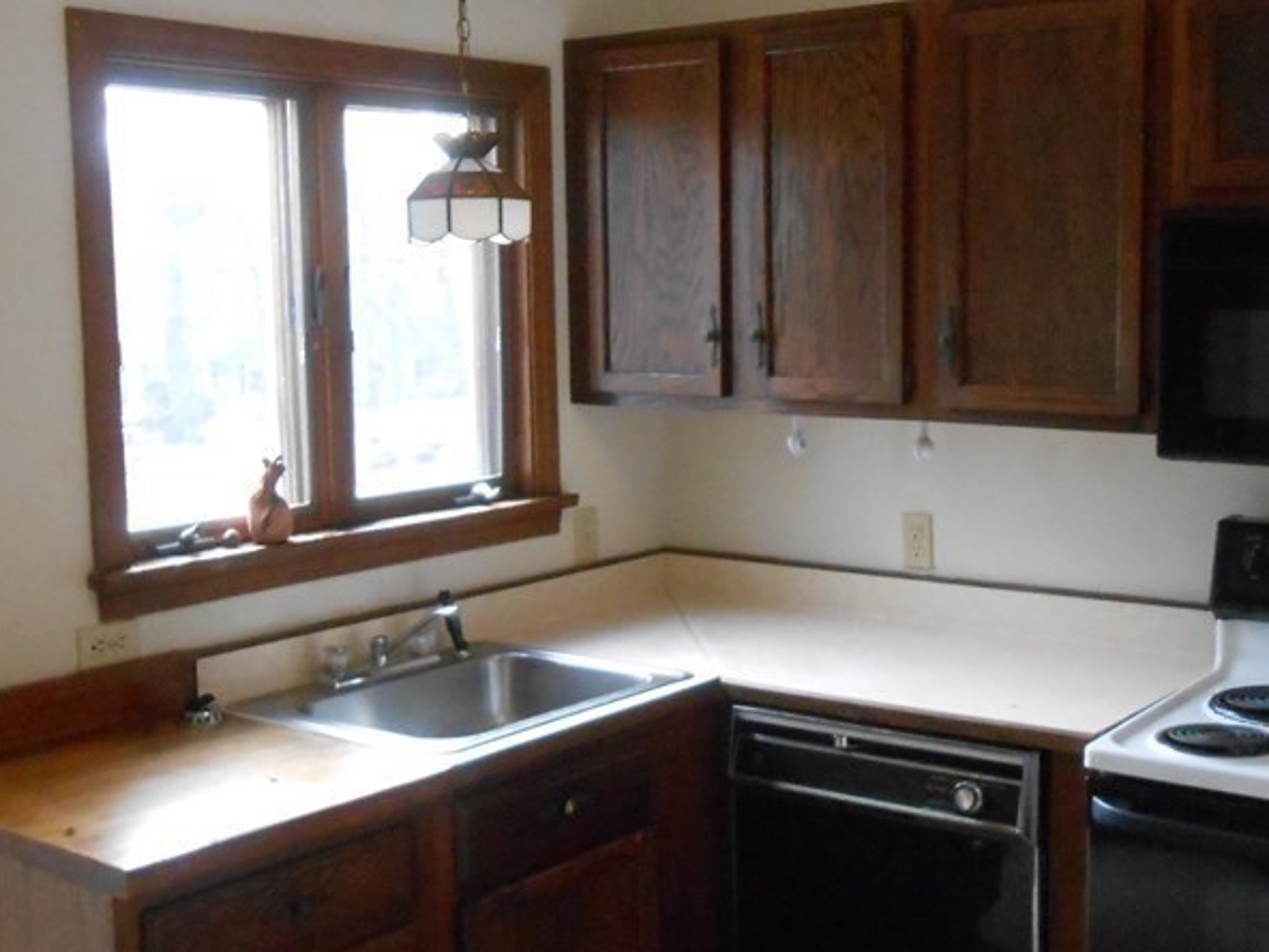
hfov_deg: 41.9
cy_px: 446
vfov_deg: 32.2
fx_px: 1650
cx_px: 742
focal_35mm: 45
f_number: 3.5
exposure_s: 1/100
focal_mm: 4.6
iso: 800
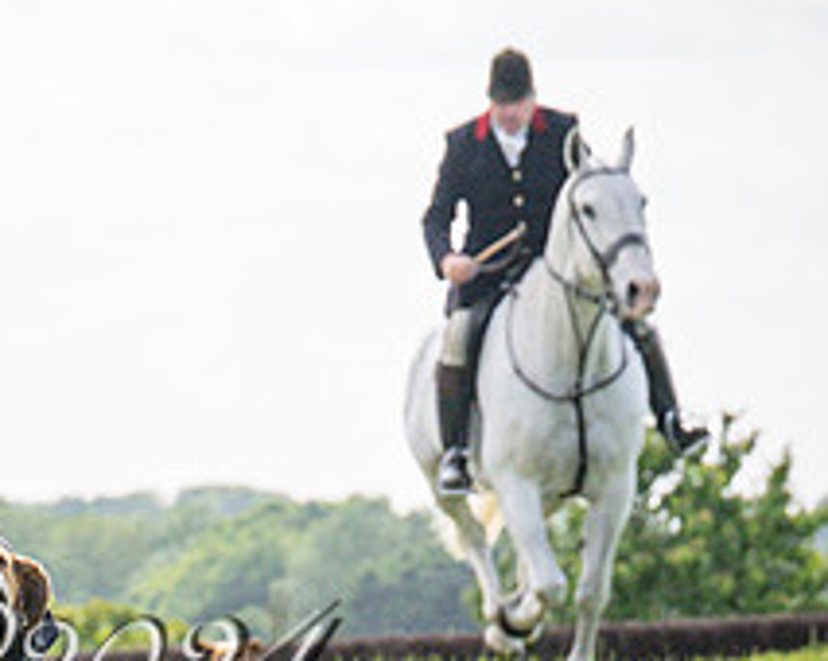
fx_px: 14396
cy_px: 956
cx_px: -8
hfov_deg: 3.3
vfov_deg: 2.6
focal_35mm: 588
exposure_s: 1/1600
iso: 400
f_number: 5
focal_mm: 87
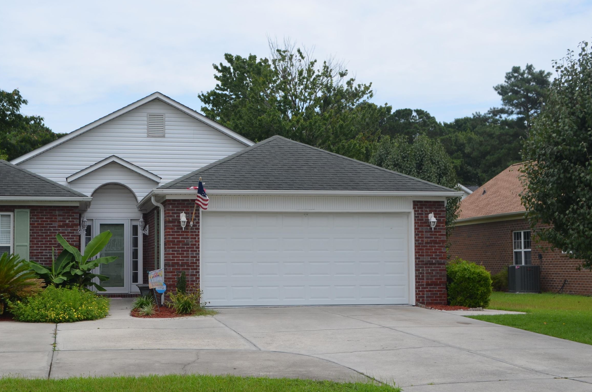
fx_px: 853
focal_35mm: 52
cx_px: 205
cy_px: 196
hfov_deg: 37.9
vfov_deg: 25.9
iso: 100
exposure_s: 1/250
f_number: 8
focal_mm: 26
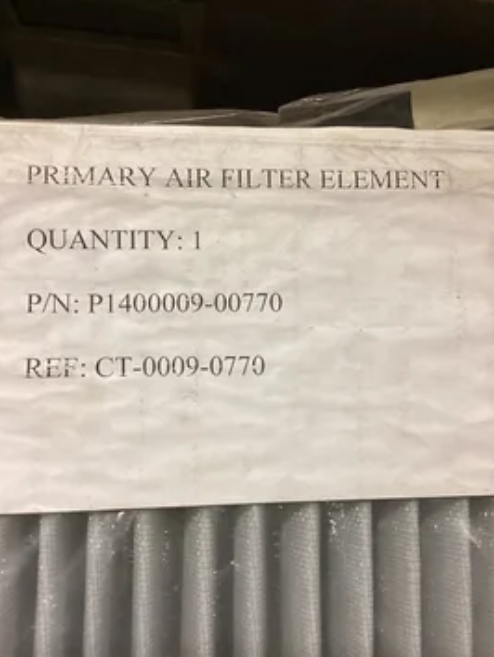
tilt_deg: -80.1
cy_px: 354
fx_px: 665
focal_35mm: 35
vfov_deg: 52.5
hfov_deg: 40.7
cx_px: 254
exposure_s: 1/60
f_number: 2.4
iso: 320
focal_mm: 3.3
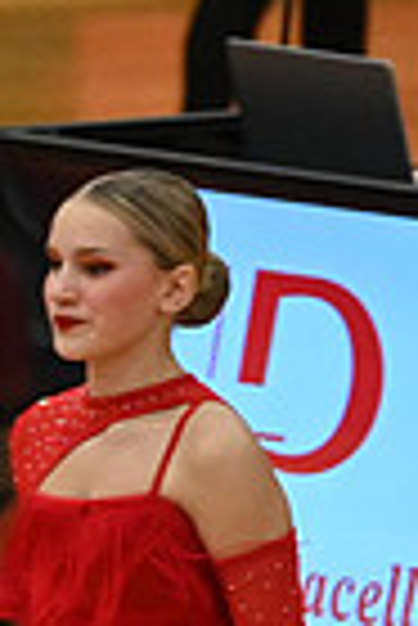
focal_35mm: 1216
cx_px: 1232
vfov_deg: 1.7
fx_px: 21124
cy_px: 318
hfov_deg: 1.1
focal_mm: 195
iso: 6400
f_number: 4
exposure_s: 1/400
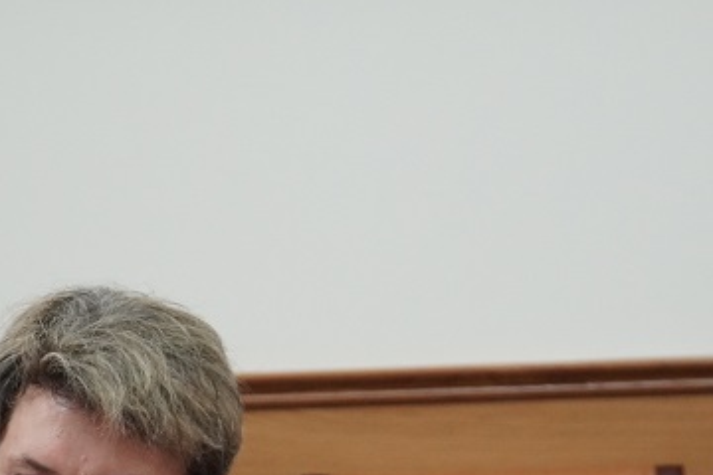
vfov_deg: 10.3
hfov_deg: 15.6
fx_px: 2599
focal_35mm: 131
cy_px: 574
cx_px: 463
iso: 2000
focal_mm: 35
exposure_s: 1/160
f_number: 4
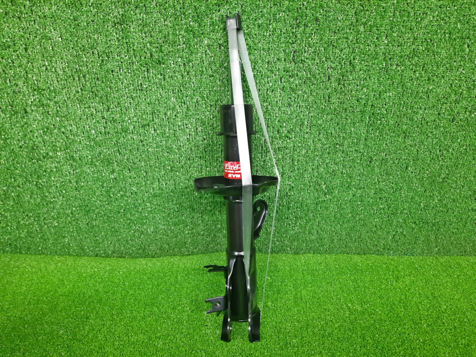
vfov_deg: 54.9
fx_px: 344
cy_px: 178
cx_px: 238
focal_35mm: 25
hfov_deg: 69.4
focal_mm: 4.6
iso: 138
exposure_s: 1/50
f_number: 2
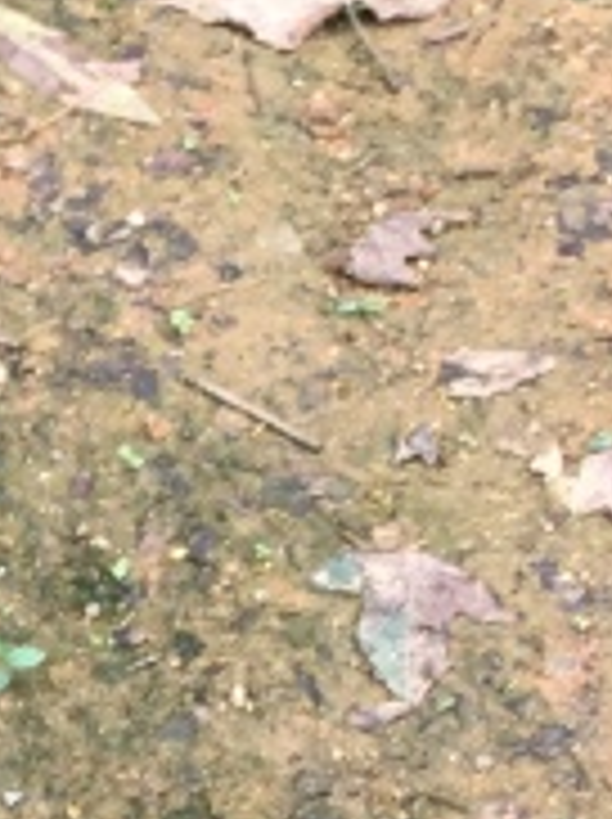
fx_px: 4017
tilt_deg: -33.2
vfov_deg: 11.4
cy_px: -173
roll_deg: +6.7
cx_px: -999
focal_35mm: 170
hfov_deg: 7.9
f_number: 2.2
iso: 25
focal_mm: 4.15
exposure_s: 1/129
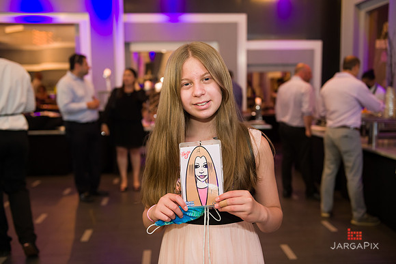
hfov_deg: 50.7
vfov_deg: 35.1
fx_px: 418
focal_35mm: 38
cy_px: 132
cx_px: 198
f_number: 3.2
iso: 1250
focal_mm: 38
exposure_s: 1/125
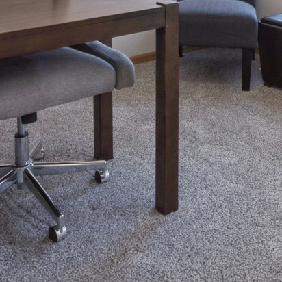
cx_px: 203
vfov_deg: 25.6
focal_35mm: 56
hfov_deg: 30.2
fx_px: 516
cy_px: -98
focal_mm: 16
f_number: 9
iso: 400
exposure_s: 1/40
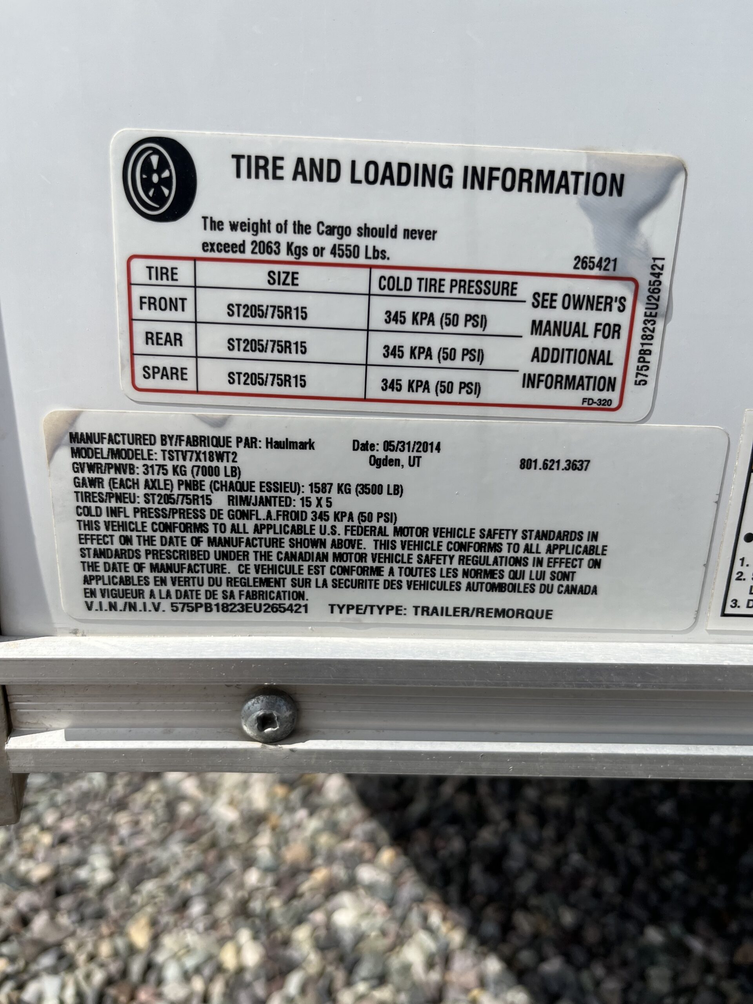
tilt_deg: -18.7
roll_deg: -2.6
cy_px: 502
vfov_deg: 67.3
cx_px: 376
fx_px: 754
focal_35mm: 26
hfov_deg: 53.1
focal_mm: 5.1
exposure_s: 1/4854
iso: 50
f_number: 1.6
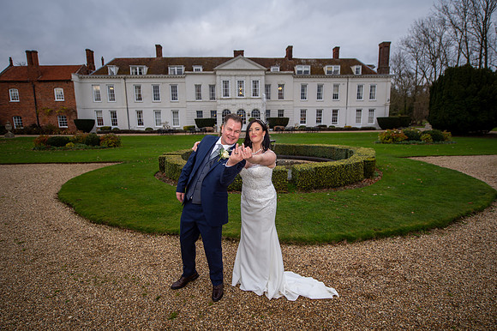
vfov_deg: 64.5
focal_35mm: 19
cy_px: 166
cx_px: 248
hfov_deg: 86.9
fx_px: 262
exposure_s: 1/160
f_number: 2.8
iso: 100
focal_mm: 19
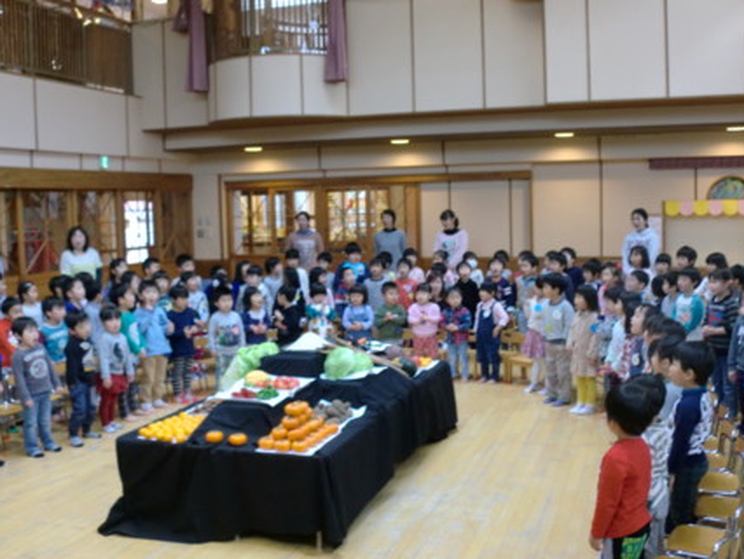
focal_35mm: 37
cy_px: 267
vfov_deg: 38.7
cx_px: 391
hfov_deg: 50.1
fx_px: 796
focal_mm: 6.3
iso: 200
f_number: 3.1
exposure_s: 1/60
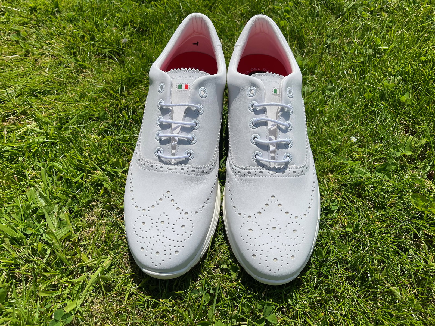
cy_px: 163
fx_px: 327
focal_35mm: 26
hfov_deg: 67.3
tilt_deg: -57.7
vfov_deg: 53.1
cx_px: 218
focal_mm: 5.1
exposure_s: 1/7874
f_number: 1.6
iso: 50
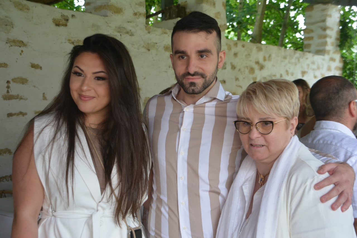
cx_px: 178
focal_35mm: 45
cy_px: 119
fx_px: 446
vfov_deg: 29.9
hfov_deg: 43.6
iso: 1000
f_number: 4.2
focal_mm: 30
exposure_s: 1/30
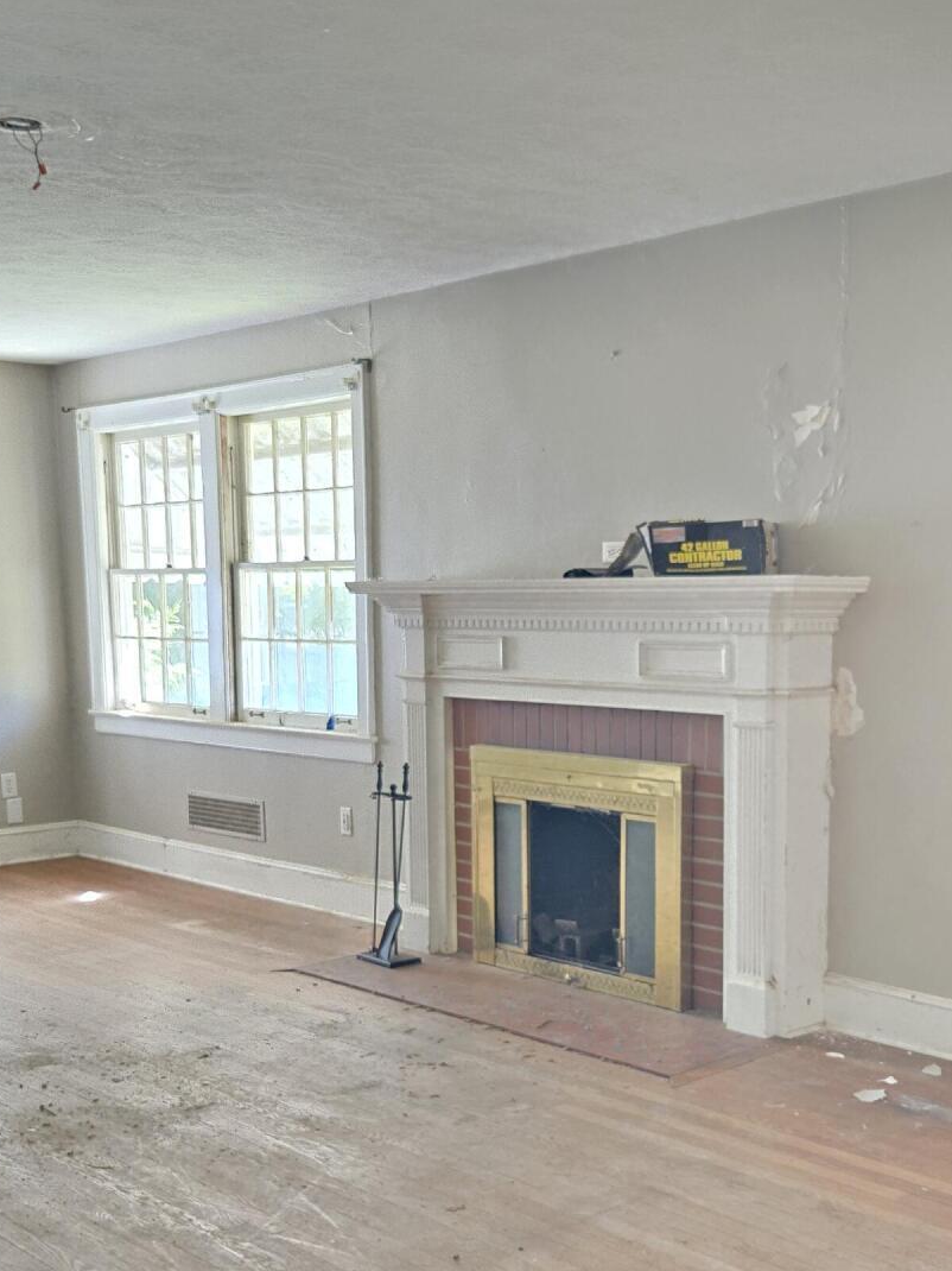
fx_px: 1577
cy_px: 767
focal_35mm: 43
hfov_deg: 33.5
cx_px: 531
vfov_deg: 43.6
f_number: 1.8
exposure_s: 1/60
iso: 800
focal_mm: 5.4
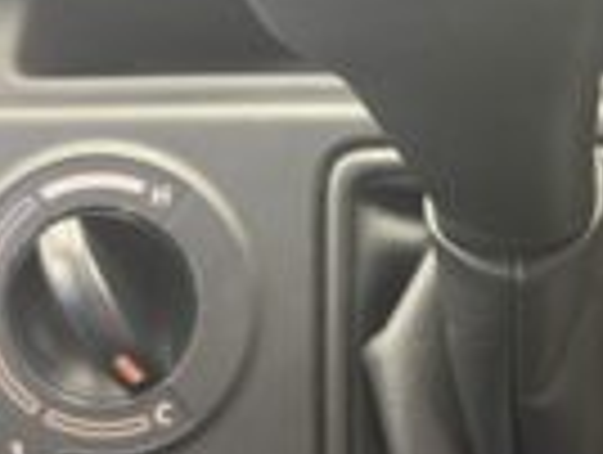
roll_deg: +1.4
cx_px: 562
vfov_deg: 21.7
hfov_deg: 27.3
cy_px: 182
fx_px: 1187
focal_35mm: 68
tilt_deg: -17.9
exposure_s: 1/50
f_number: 1.6
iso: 500
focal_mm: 5.96
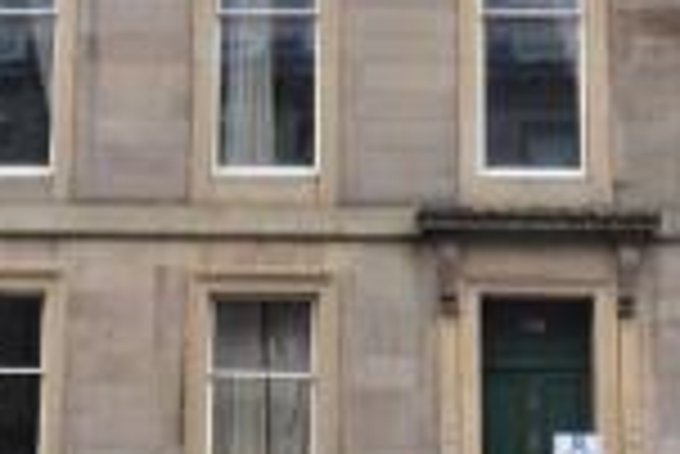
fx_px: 1248
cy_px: -65
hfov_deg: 30.5
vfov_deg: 19.6
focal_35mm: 66
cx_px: 320
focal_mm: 14
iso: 400
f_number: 10
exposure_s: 1/320
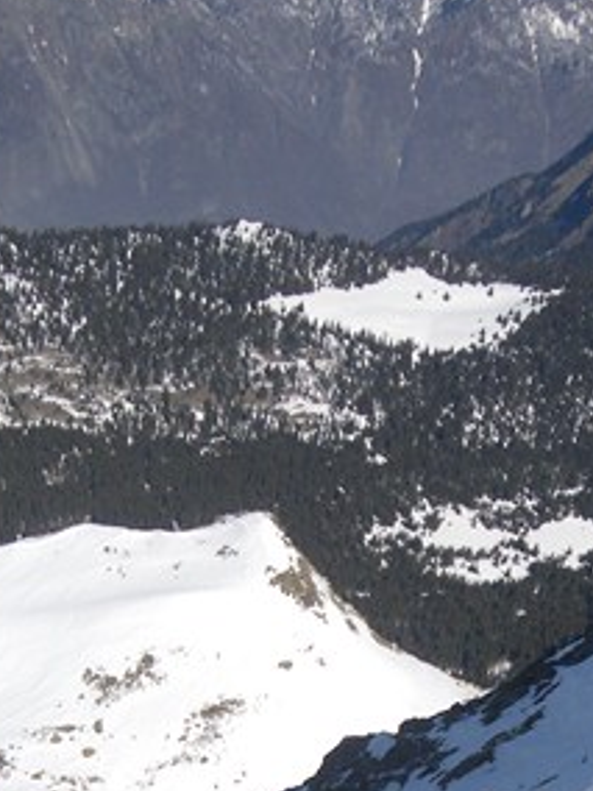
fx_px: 1804
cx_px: 348
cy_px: 1028
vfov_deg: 22.2
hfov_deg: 18.6
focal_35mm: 79
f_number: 7
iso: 80
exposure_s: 1/320
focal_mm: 4.9
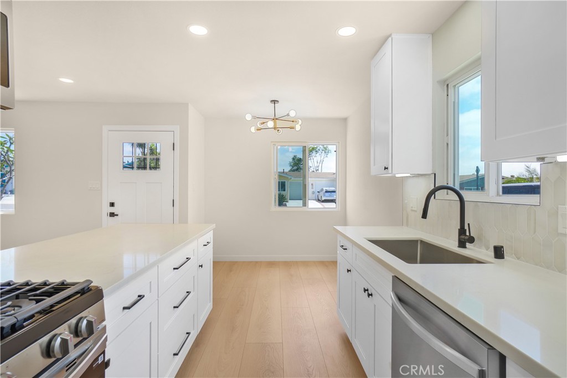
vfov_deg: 67.4
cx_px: 284
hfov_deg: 90.0
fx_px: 284
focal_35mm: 18
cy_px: 189
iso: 100
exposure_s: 1/13
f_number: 8
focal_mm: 12
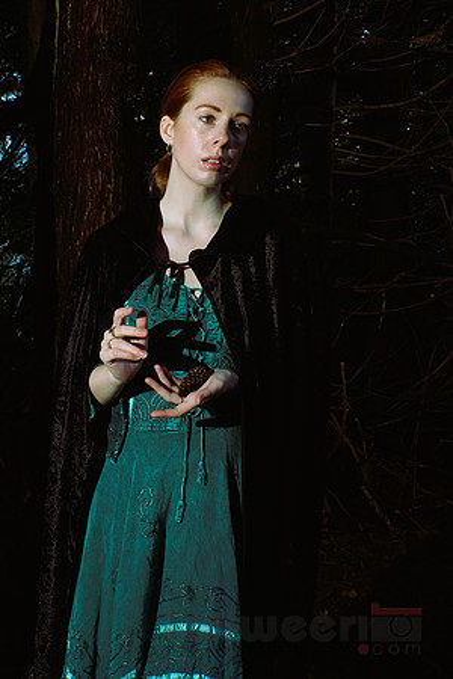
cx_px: 226
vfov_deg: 53.1
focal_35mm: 36
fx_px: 679
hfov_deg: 36.9
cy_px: 340
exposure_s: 1/60
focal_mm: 24
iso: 400
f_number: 11
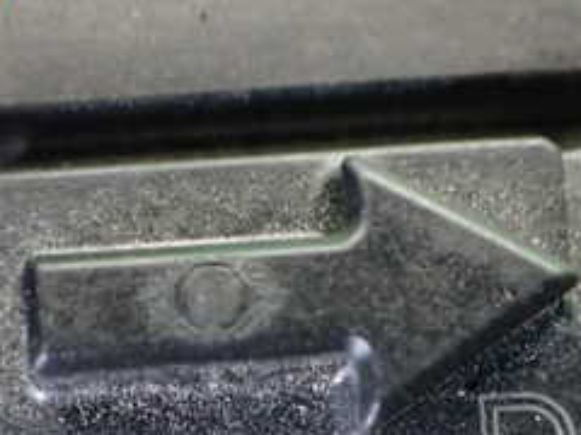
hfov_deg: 26.0
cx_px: 281
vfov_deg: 18.7
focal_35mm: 75
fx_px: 1259
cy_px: 503
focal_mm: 5.4
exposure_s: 1/30
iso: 1000
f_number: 2.3
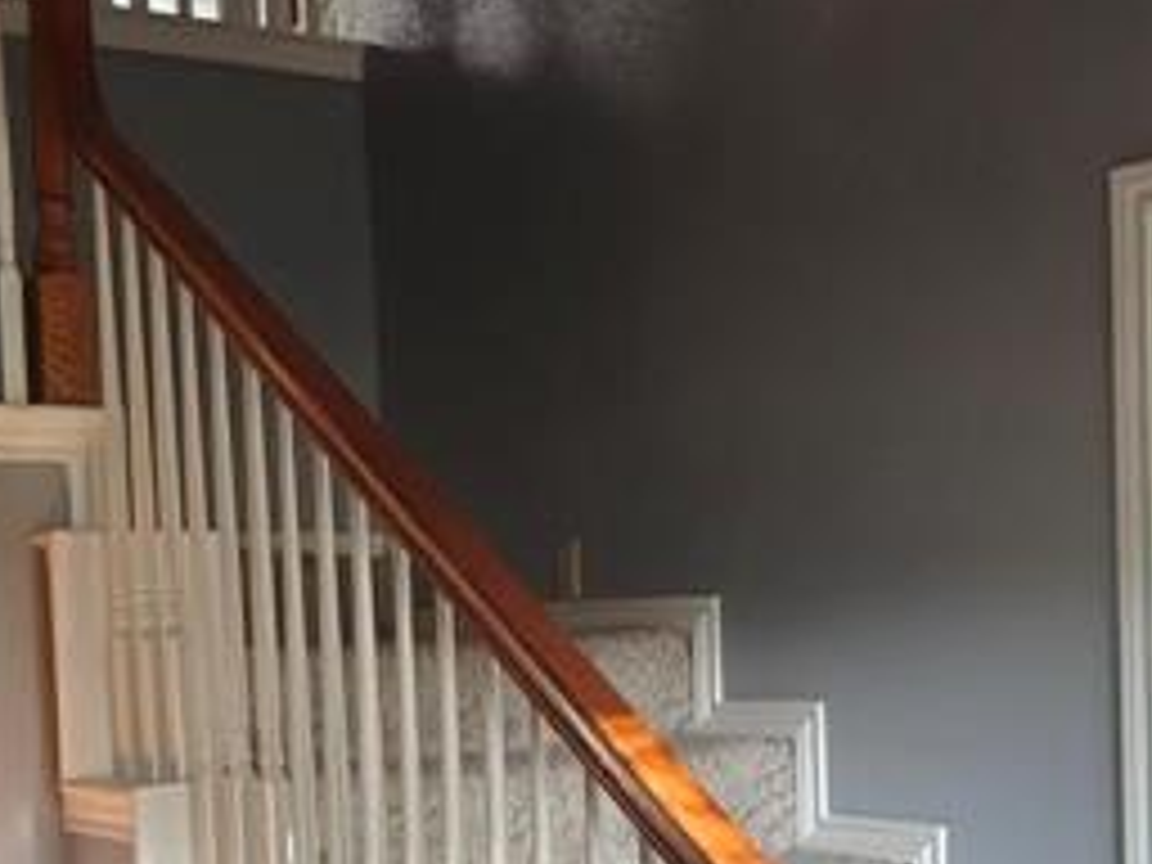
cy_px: 765
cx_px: 760
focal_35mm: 60
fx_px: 1997
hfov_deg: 31.9
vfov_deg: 23.8
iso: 6400
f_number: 2
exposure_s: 1/80
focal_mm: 2.3
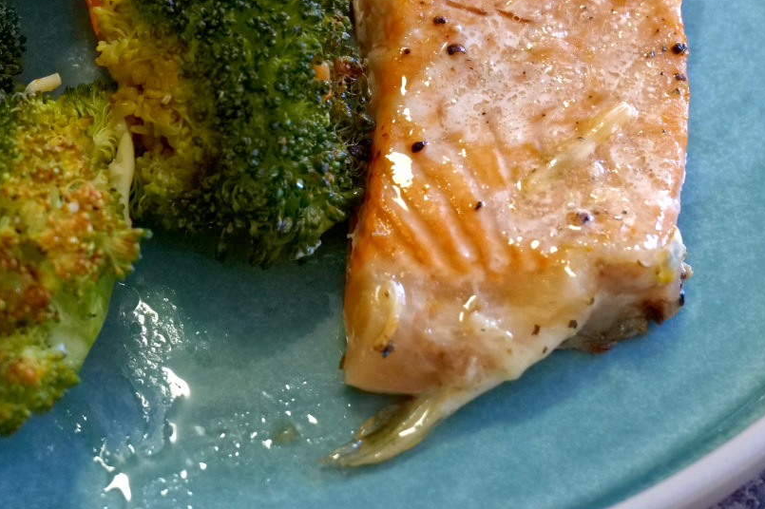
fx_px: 2230
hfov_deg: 19.2
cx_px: 131
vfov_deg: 12.8
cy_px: -45
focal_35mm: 105
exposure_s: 1/60
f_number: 7.1
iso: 6400
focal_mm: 44
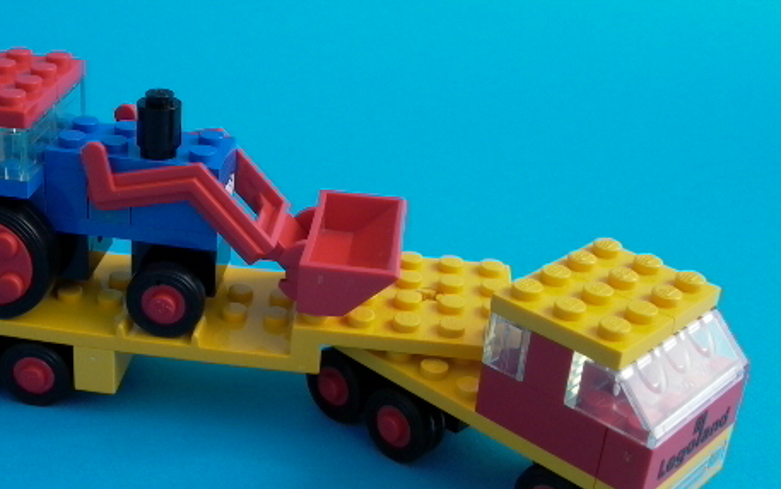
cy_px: 203
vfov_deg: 26.3
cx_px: 277
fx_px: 1043
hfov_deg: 40.7
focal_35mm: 49
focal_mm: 7.13
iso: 100
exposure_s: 1/326
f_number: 4.03
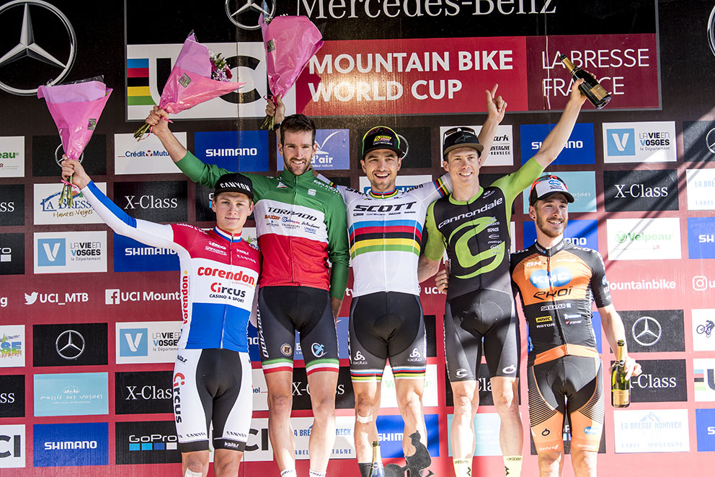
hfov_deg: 16.5
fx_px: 2462
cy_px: 240
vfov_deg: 11.1
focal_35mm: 124
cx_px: 360
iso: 200
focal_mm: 82
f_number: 4.5
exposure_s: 1/250
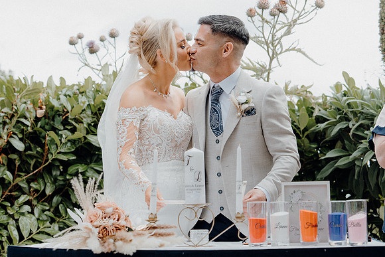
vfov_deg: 15.2
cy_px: 128
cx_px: 192
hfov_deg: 22.6
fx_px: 963
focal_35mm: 90
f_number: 3.5
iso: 125
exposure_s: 1/250
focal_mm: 60
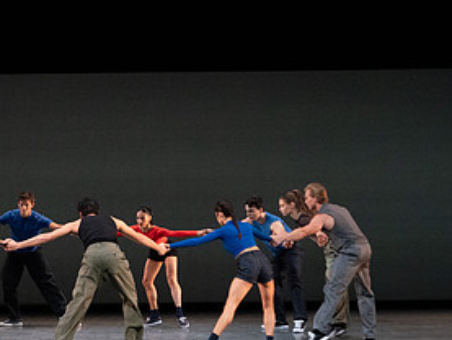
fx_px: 2547
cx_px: 29
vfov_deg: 7.6
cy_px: 153
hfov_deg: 10.1
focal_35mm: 195
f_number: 5
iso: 8000
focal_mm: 97
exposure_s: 1/400
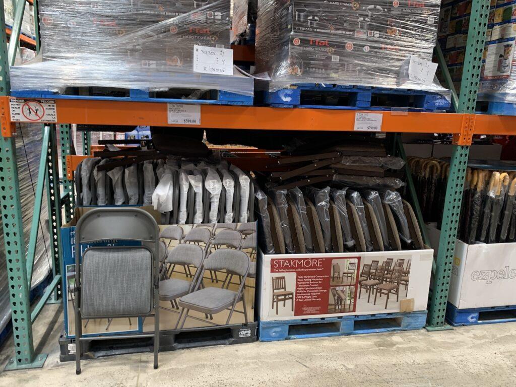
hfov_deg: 67.3
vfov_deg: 53.1
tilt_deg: -10.1
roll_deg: -1.9
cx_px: 258
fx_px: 388
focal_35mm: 26
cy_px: 194
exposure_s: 1/60
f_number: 1.8
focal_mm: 4.25
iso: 160
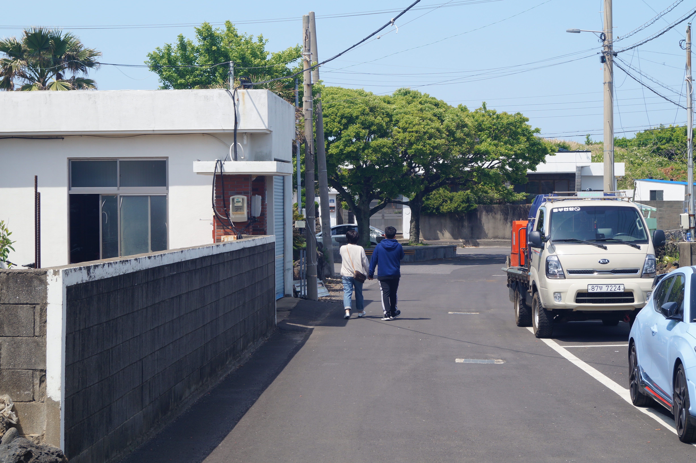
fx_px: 1593
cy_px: 232
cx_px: 348
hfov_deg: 24.6
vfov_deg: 16.5
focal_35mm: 82
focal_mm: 55
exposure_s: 1/125
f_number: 11
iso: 100
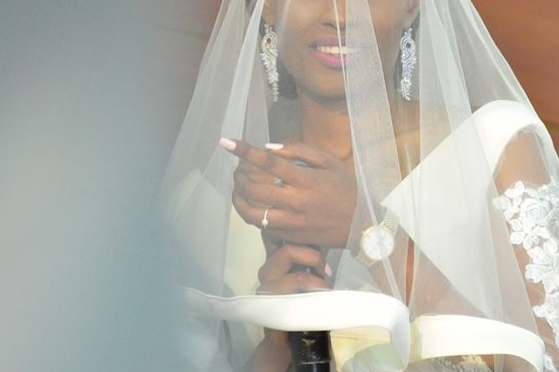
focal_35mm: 257
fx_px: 3984
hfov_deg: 8.0
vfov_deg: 5.3
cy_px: 94
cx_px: 330
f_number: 5.6
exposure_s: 1/60
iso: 2500
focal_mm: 105
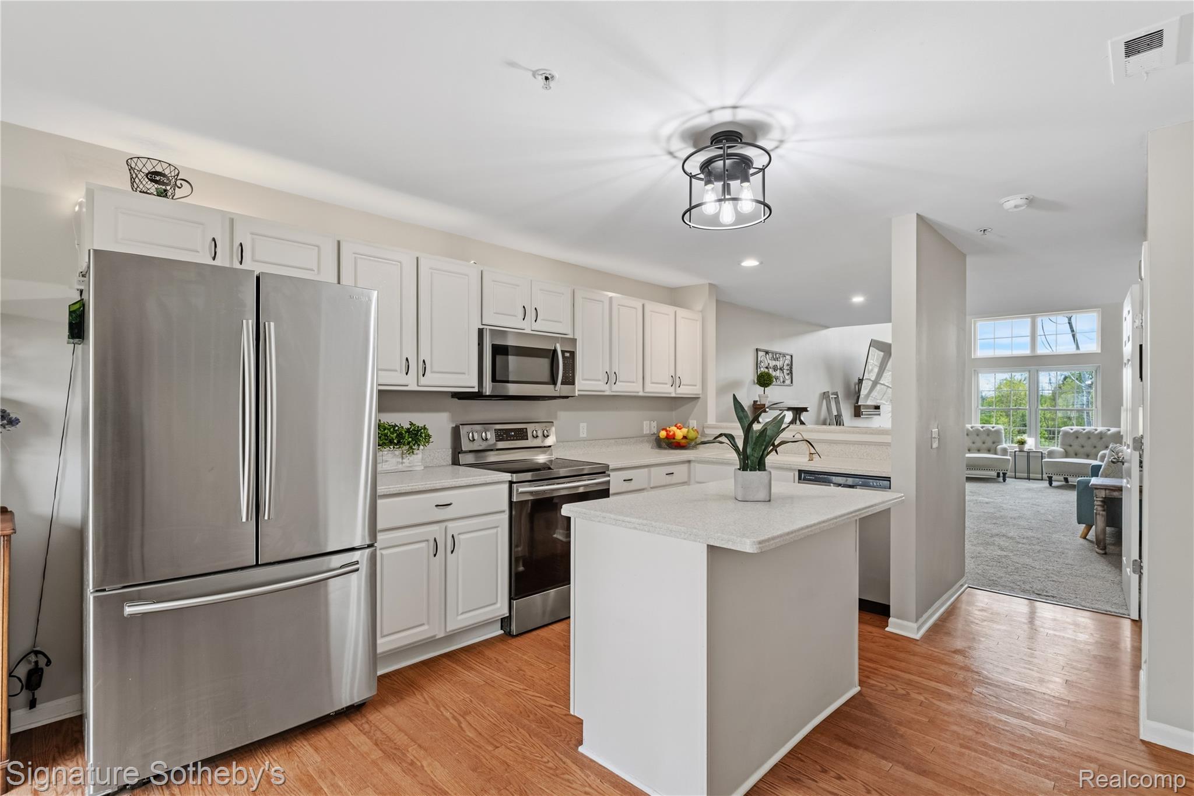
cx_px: 597
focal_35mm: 17
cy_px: 398
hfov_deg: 93.3
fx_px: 564
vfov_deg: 70.4
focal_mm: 11.3
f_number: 5.6
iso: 800
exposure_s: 1/2
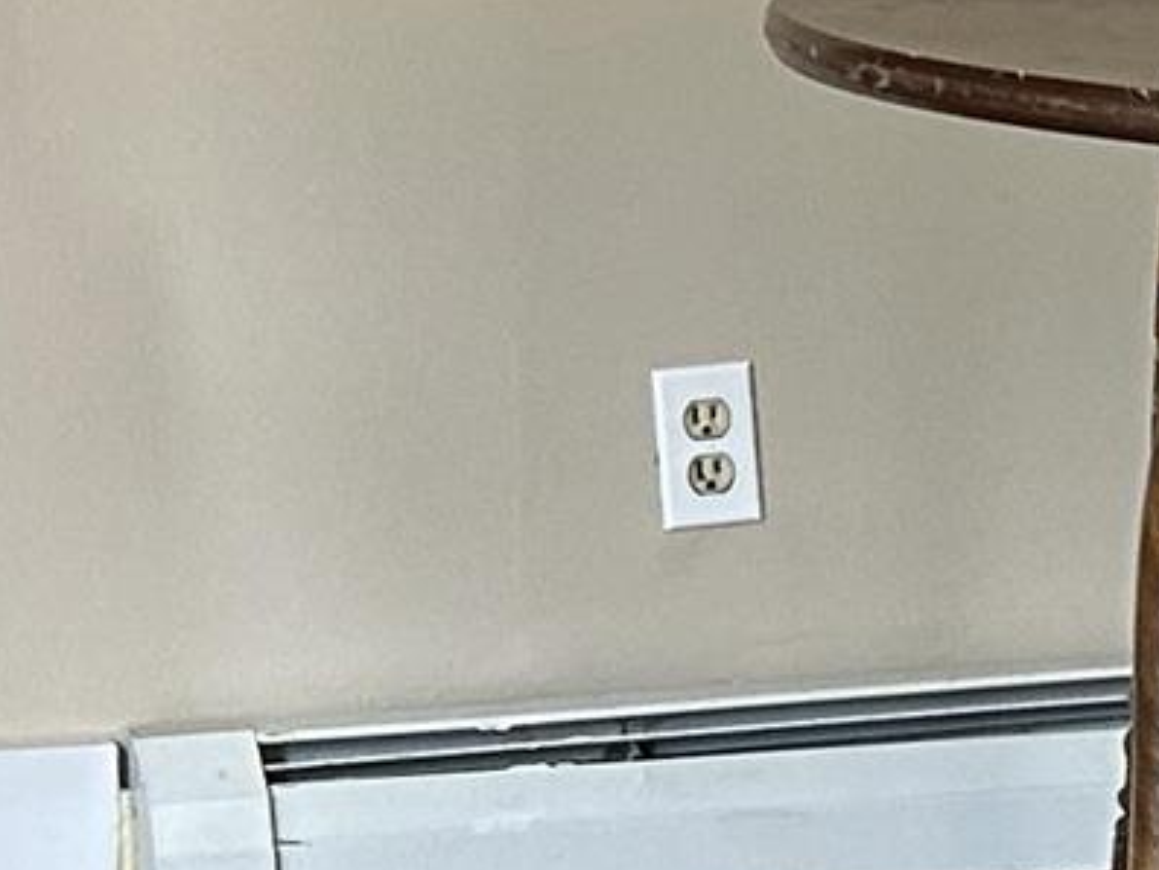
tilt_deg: -14.0
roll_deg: -2.1
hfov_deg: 9.2
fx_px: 6732
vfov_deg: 7.4
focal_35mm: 201
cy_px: 812
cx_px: 2368
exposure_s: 1/61
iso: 125
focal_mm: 5.7
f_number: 1.5
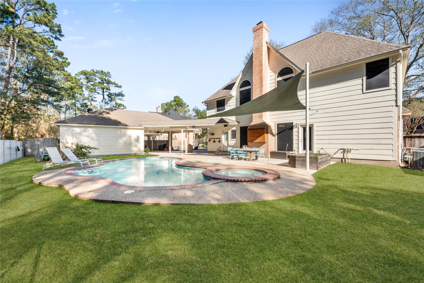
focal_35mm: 14
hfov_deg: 104.3
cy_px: 142
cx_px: 212
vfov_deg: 81.2
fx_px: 165
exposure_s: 1/40
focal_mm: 14
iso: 800
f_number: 9
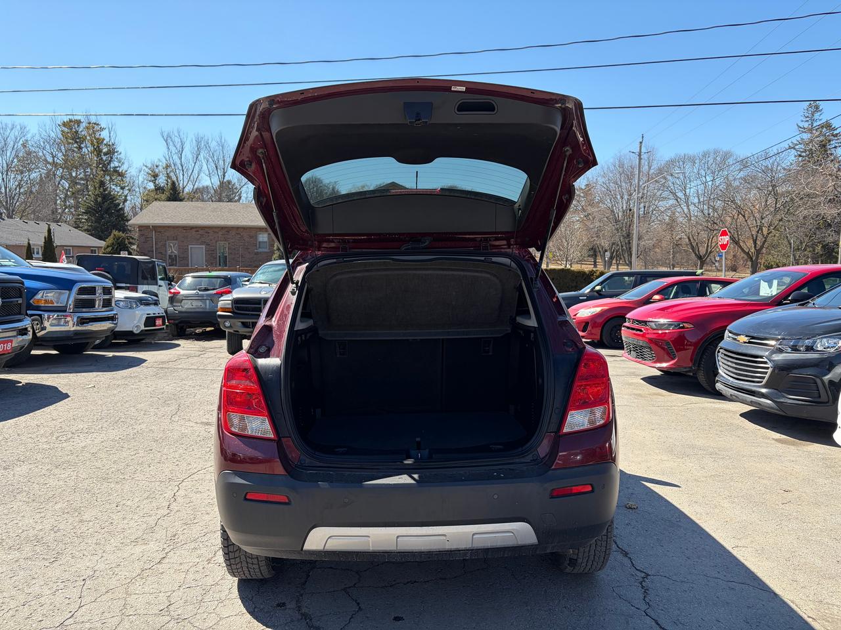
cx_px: 420
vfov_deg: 53.1
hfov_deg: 67.3
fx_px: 632
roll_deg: -1.2
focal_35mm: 26
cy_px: 315
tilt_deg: -5.1
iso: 50
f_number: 1.6
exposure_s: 1/1667
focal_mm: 5.96
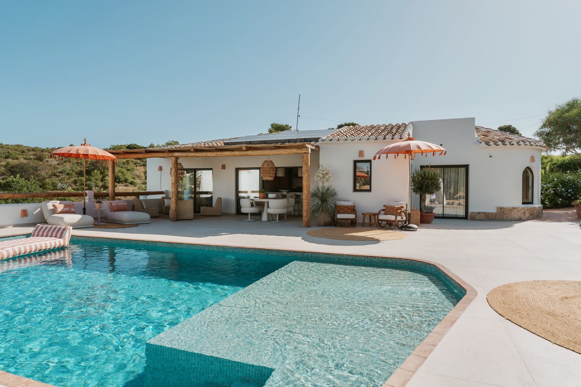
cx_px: 290
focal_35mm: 22
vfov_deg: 56.2
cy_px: 194
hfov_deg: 77.3
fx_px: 363
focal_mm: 22.5
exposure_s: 1/250
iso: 64
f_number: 8
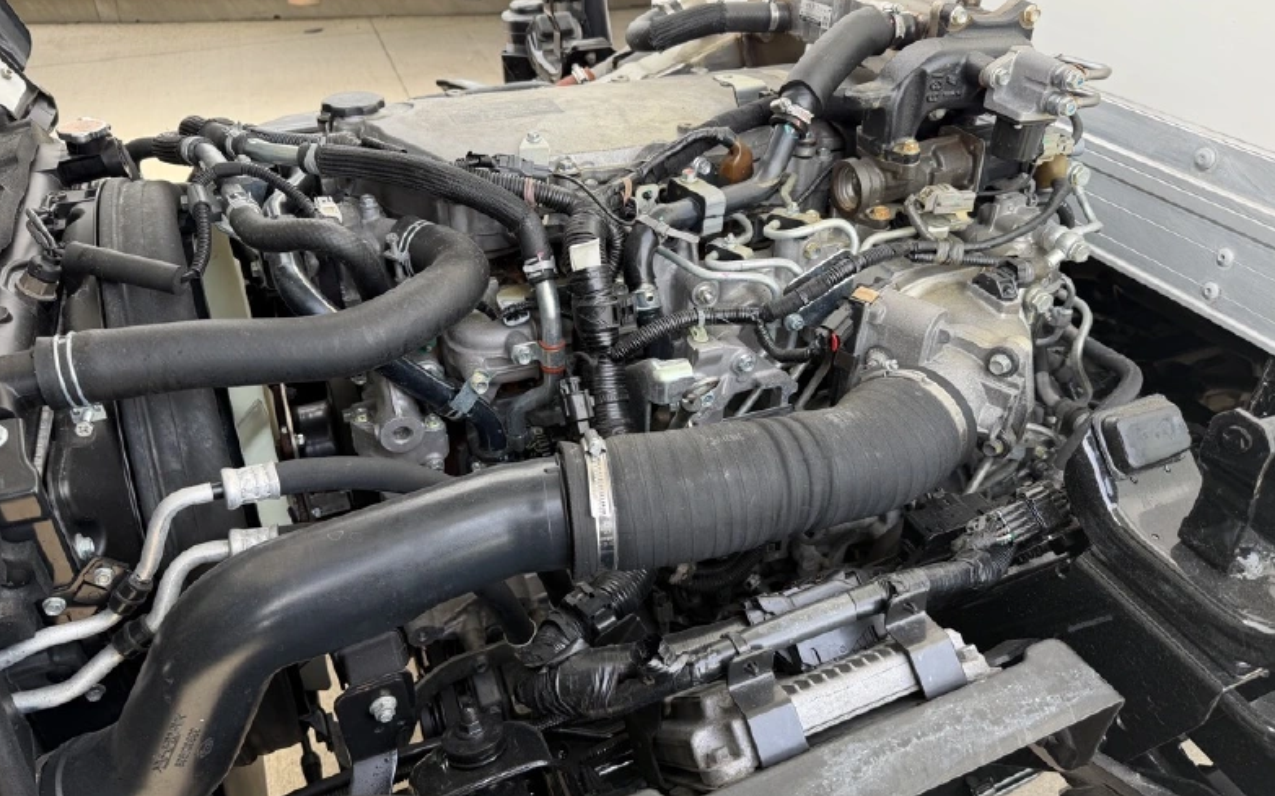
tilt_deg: -34.0
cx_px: 638
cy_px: 409
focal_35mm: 26
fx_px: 903
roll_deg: -0.3
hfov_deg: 70.4
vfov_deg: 47.6
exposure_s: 1/176
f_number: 1.78
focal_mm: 6.76
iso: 80
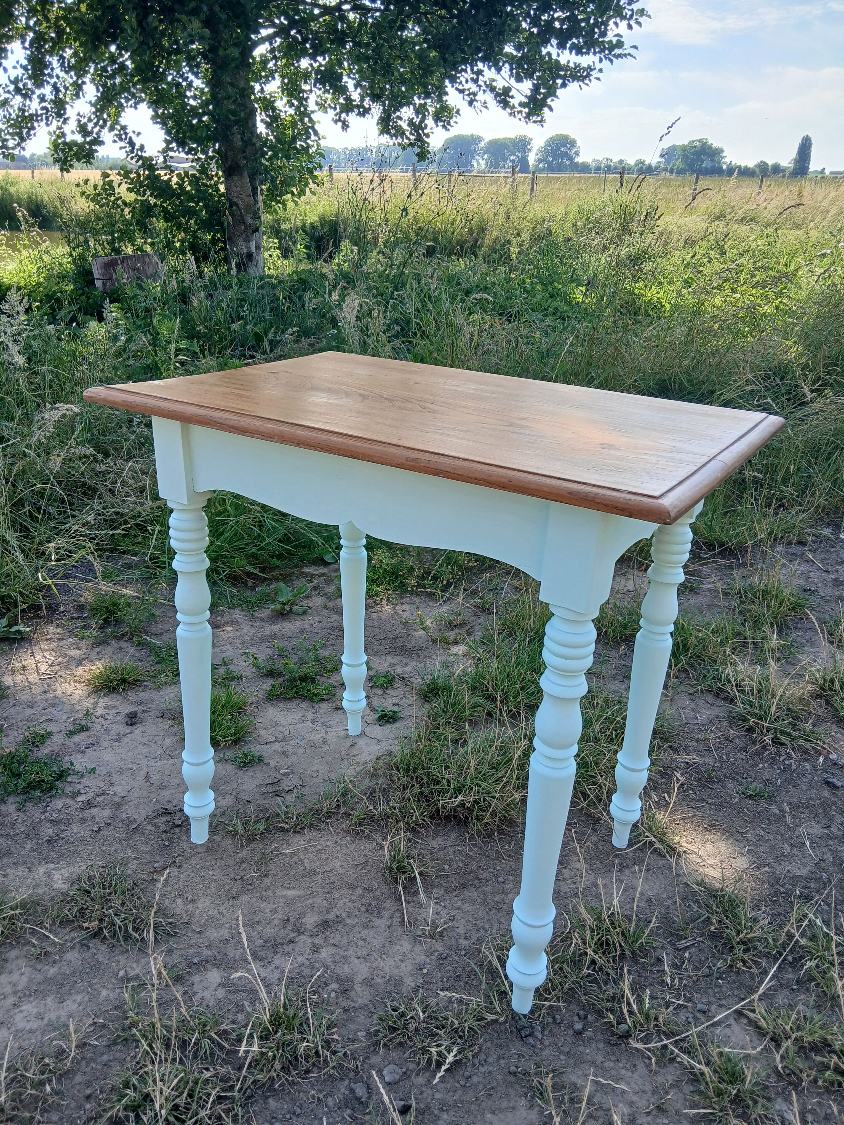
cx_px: 422
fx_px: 845
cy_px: 562
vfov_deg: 67.3
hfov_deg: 53.1
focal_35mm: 26
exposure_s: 1/166
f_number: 1.8
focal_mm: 3.98
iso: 20
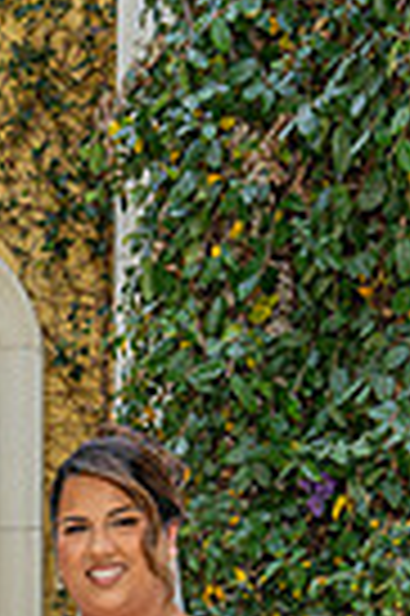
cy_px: 926
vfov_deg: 11.6
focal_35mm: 170
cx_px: 22
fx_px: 2911
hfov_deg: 8.0
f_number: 4.5
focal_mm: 34.5
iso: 200
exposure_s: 1/200
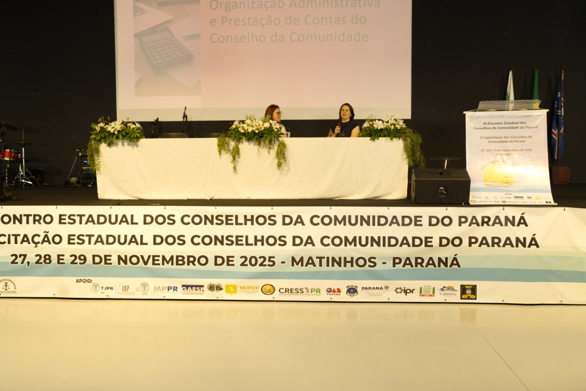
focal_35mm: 35
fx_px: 570
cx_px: 293
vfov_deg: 37.9
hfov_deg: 54.4
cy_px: 196
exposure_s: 1/80
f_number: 2.8
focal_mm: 35
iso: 2000
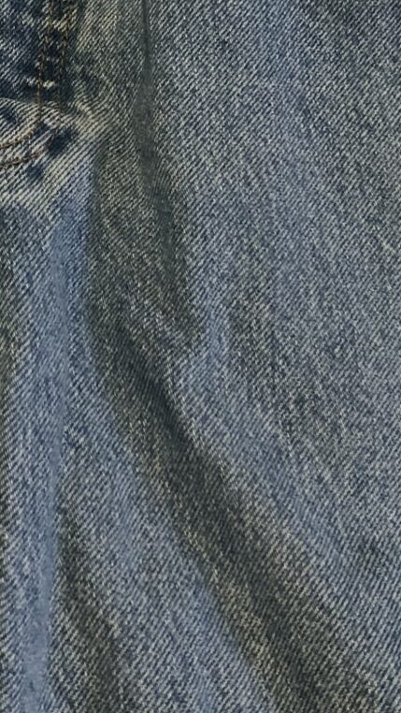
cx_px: 0
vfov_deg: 25.1
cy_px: 64
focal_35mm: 82
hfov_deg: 14.5
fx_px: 1549
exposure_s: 1/15
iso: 50
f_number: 1.8
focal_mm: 3.99
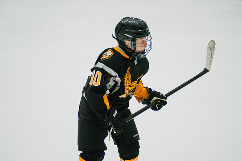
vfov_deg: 11.4
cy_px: 80
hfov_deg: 17.1
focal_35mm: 120
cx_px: 121
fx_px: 807
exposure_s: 1/2000
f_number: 3.2
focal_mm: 120
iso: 3200
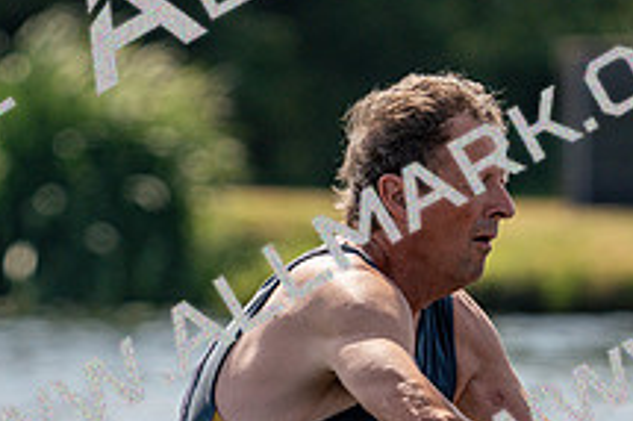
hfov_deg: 2.2
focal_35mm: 922
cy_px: 526
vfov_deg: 1.5
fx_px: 16199
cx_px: 247
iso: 200
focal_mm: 341
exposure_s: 1/1600
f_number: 6.3
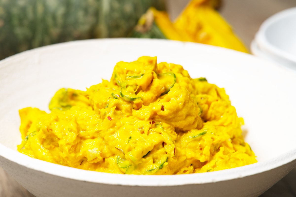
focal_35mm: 105
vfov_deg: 13.0
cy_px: 98
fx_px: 863
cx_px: 148
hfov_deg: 19.5
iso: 1000
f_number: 8
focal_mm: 105
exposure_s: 1/1000
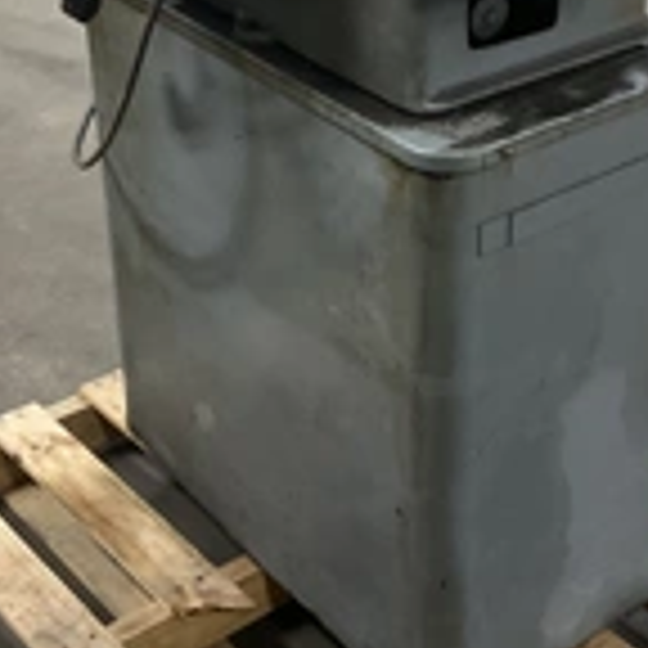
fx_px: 1504
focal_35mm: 71
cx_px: 392
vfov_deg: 24.1
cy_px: 171
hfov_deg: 24.3
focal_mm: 3
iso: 250
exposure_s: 1/40
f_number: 1.8
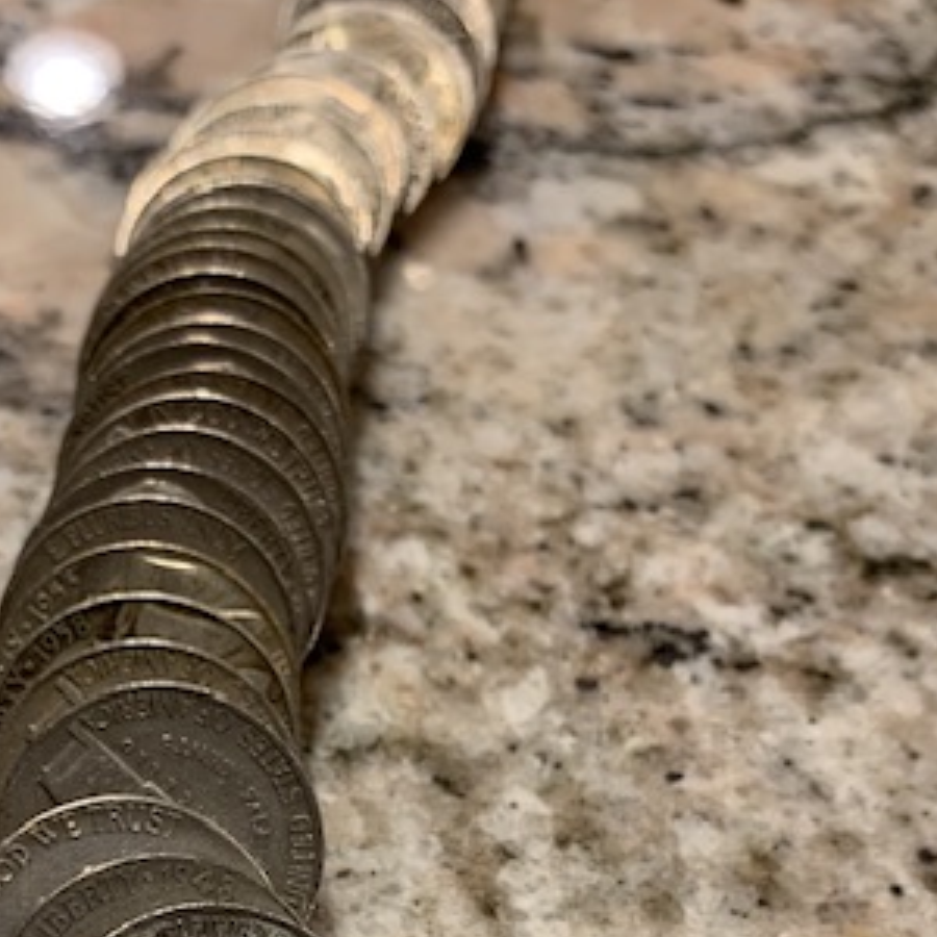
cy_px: 821
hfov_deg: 34.2
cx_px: 275
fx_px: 1501
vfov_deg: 33.1
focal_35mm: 49
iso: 160
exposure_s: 1/60
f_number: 1.8
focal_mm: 4.25
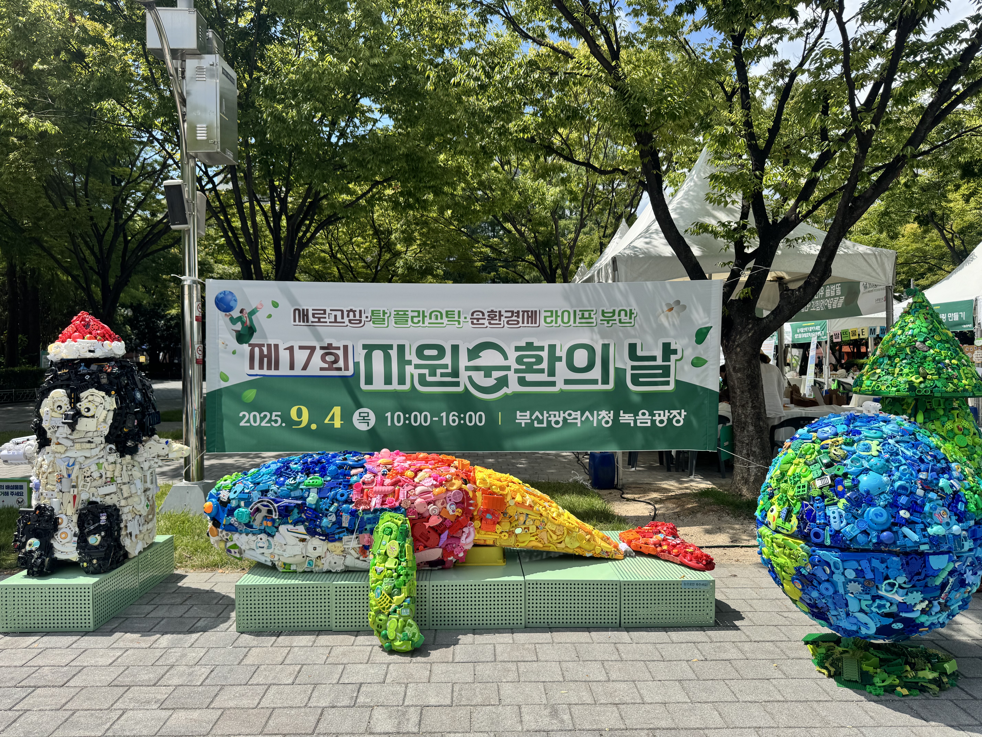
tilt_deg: -3.0
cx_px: 491
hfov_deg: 71.6
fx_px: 681
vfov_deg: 56.8
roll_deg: +0.2
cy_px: 368
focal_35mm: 24
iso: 80
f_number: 1.78
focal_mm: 6.76
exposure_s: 1/4310
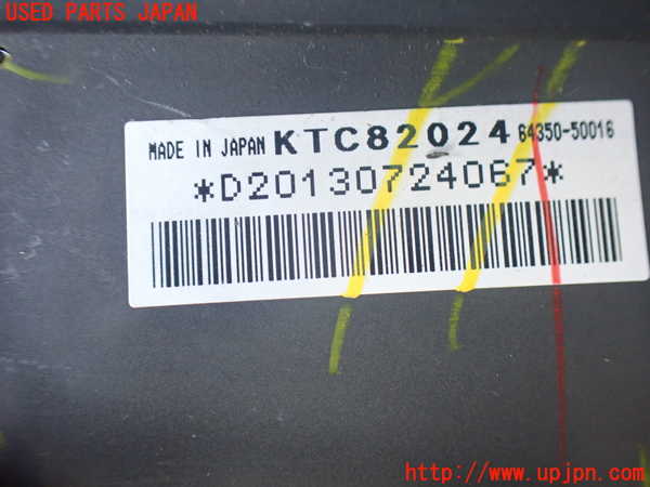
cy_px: 244
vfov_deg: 46.8
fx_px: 563
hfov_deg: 60.0
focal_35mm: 30
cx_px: 325
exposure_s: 1/100
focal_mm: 5.4
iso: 800
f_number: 2.3
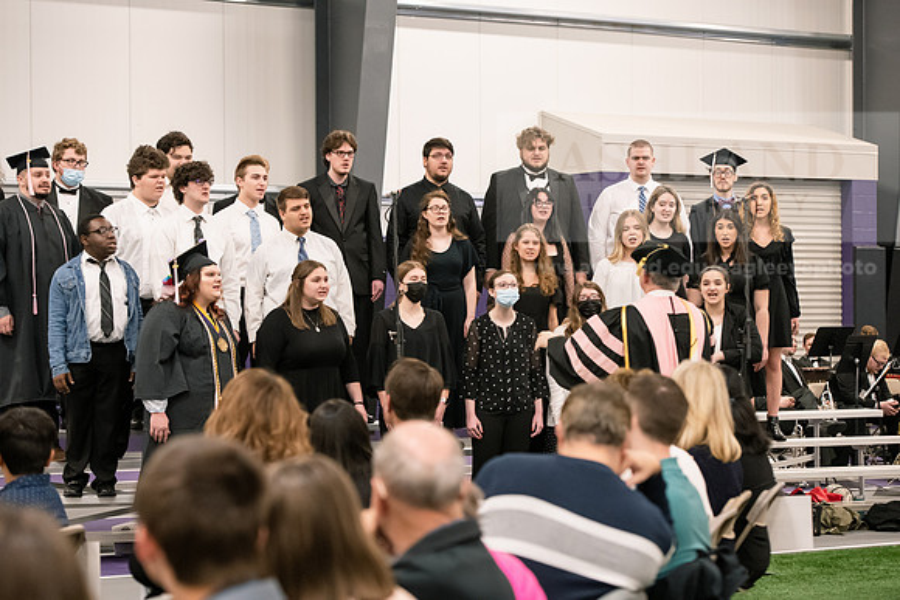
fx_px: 2150
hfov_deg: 23.6
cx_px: 450
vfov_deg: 15.9
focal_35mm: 86
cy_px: 300
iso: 3200
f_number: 4
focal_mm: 86
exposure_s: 1/200
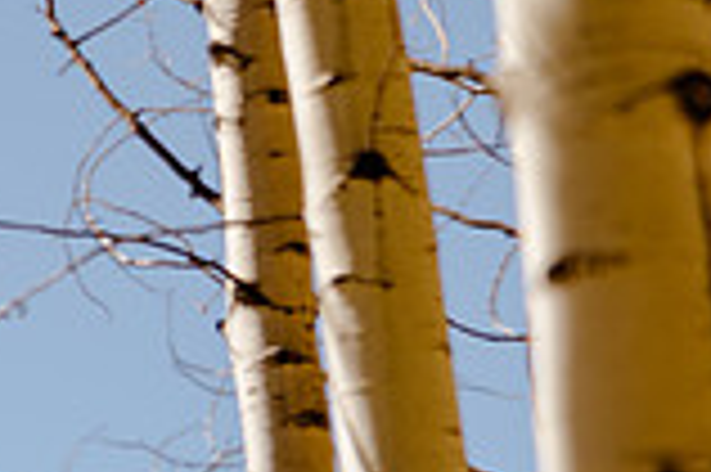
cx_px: -495
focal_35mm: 440
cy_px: 836
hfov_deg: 4.6
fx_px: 8681
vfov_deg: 3.1
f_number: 8
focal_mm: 120
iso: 200
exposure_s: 1/320
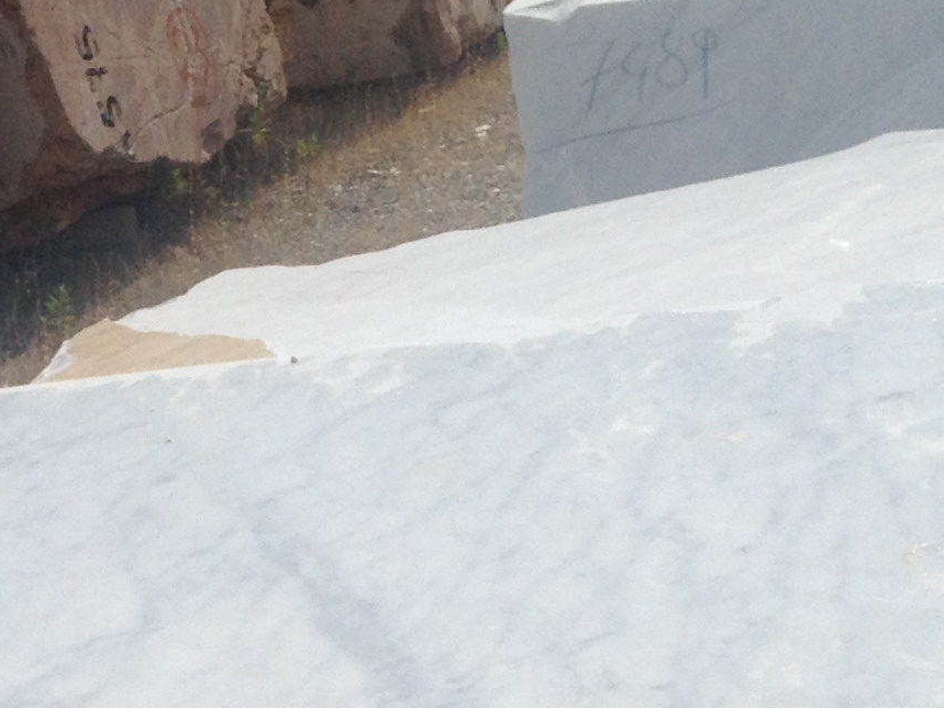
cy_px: 830
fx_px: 3626
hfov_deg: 14.7
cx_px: 143
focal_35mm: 133
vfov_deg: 11.0
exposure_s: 1/5025
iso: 50
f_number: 2.4
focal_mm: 4.28
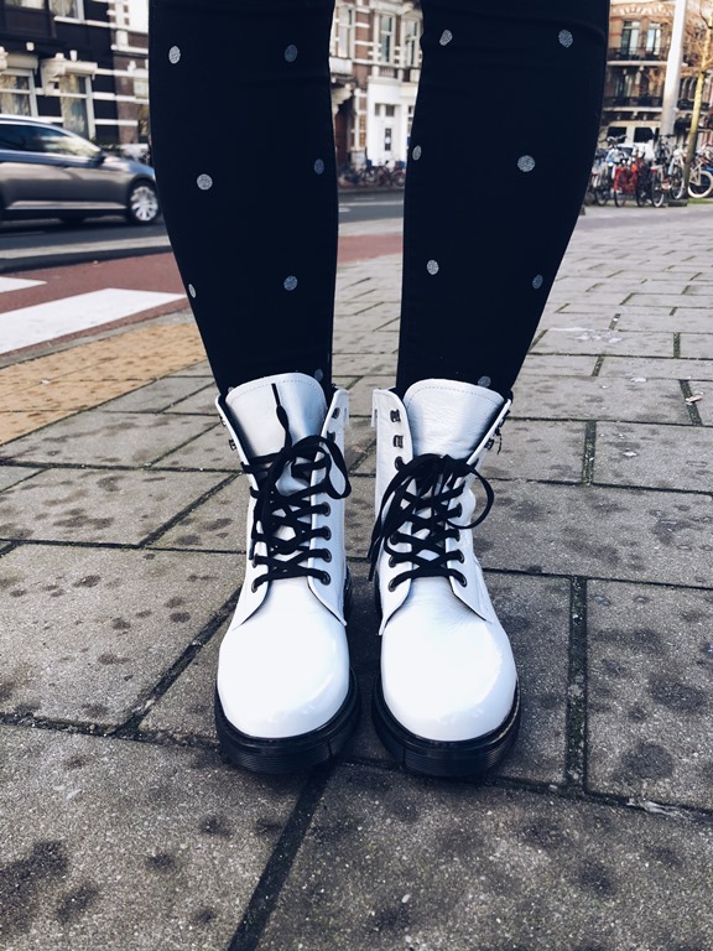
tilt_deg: -22.6
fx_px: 769
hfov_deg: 49.7
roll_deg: +1.0
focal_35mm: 28
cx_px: 356
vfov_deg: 63.4
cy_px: 476
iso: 25
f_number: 1.8
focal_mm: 3.99
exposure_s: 1/100
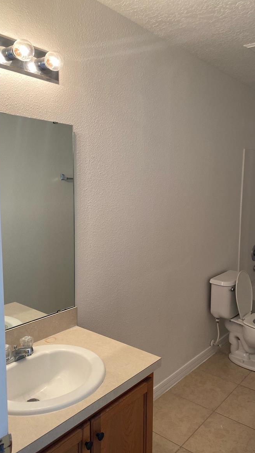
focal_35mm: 29
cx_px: 156
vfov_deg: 66.1
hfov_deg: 39.9
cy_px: 230
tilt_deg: -8.2
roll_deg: -0.6
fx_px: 349
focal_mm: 4.25
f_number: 1.8
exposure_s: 1/60
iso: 80
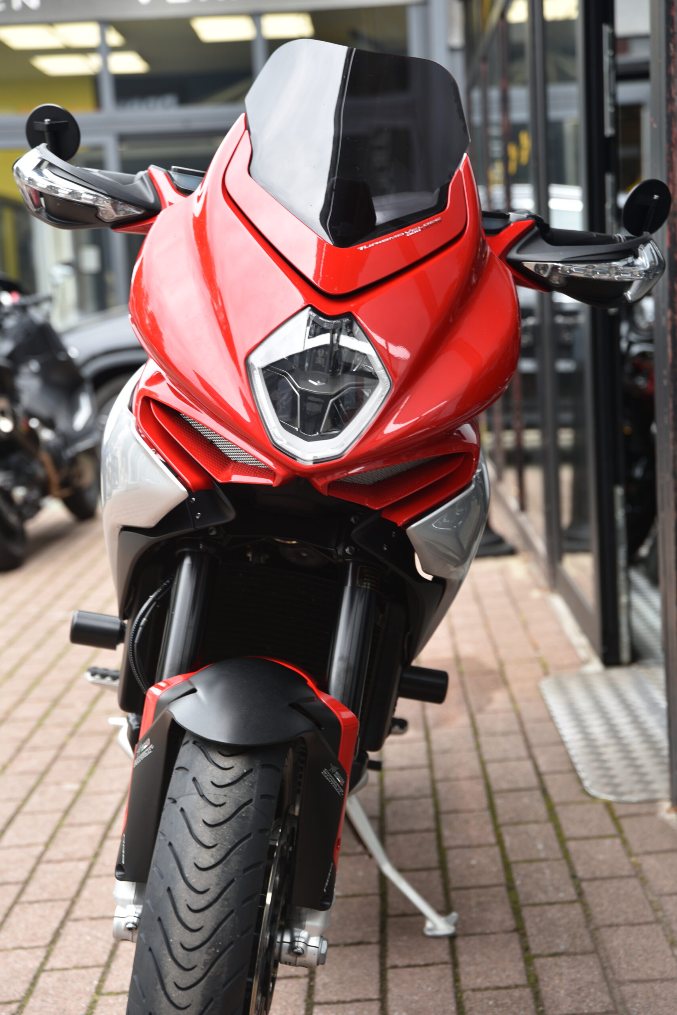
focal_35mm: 65
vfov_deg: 30.9
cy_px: 508
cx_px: 338
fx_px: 1832
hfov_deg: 20.9
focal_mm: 65
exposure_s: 1/60
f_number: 4
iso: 100
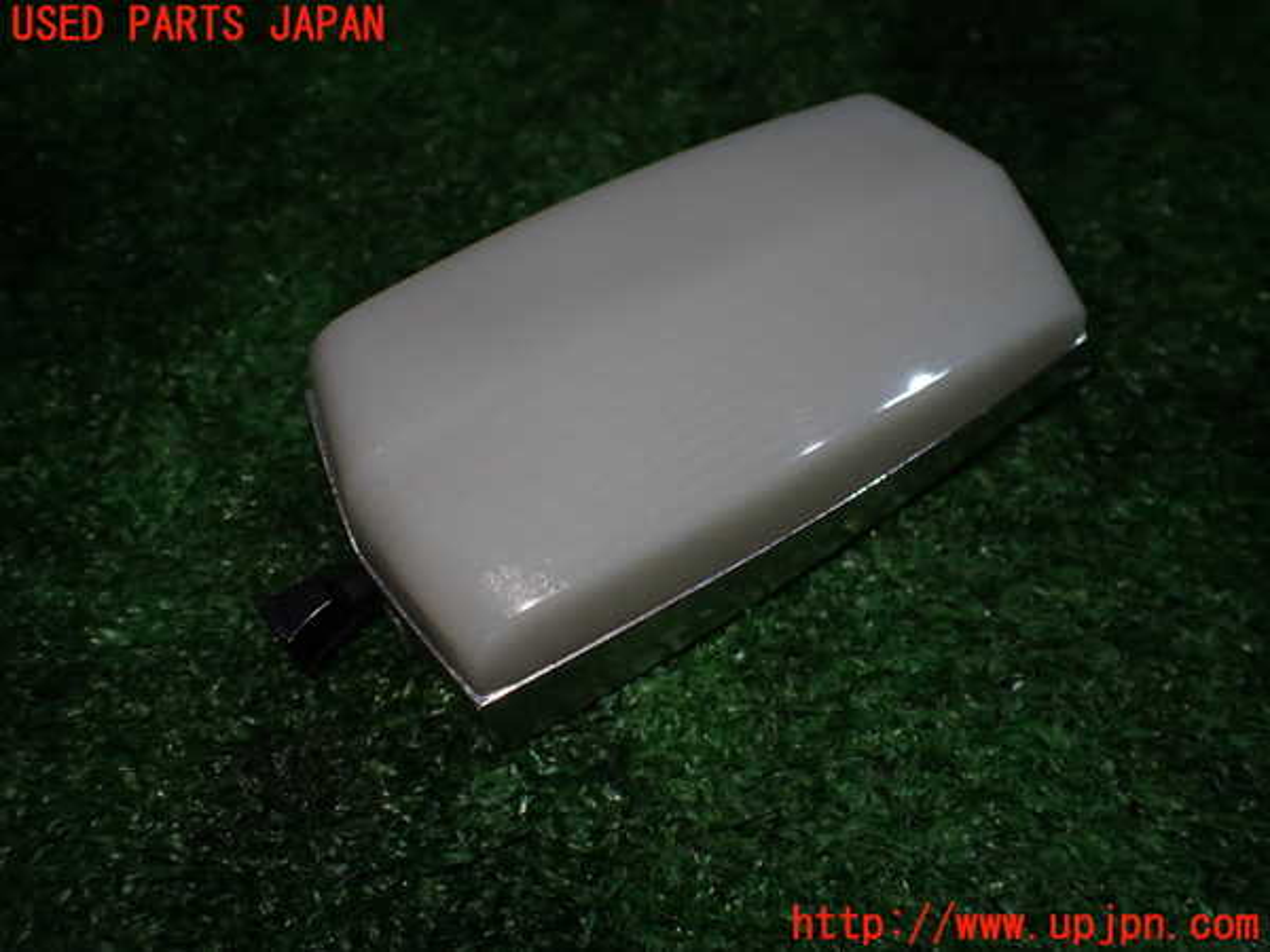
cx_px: 635
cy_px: 476
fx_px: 1101
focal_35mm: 30
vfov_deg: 46.8
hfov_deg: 60.0
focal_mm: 5.4
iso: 125
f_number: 2.3
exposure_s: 1/125
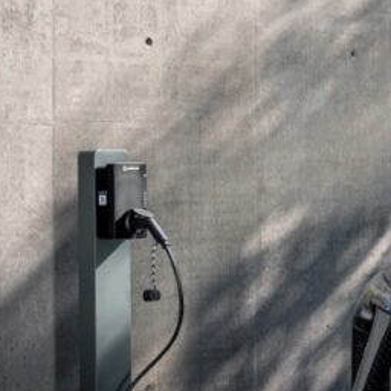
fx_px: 2607
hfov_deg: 8.3
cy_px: 113
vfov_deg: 8.6
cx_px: 710
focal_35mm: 204
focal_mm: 60
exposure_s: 1/125
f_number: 8
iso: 200
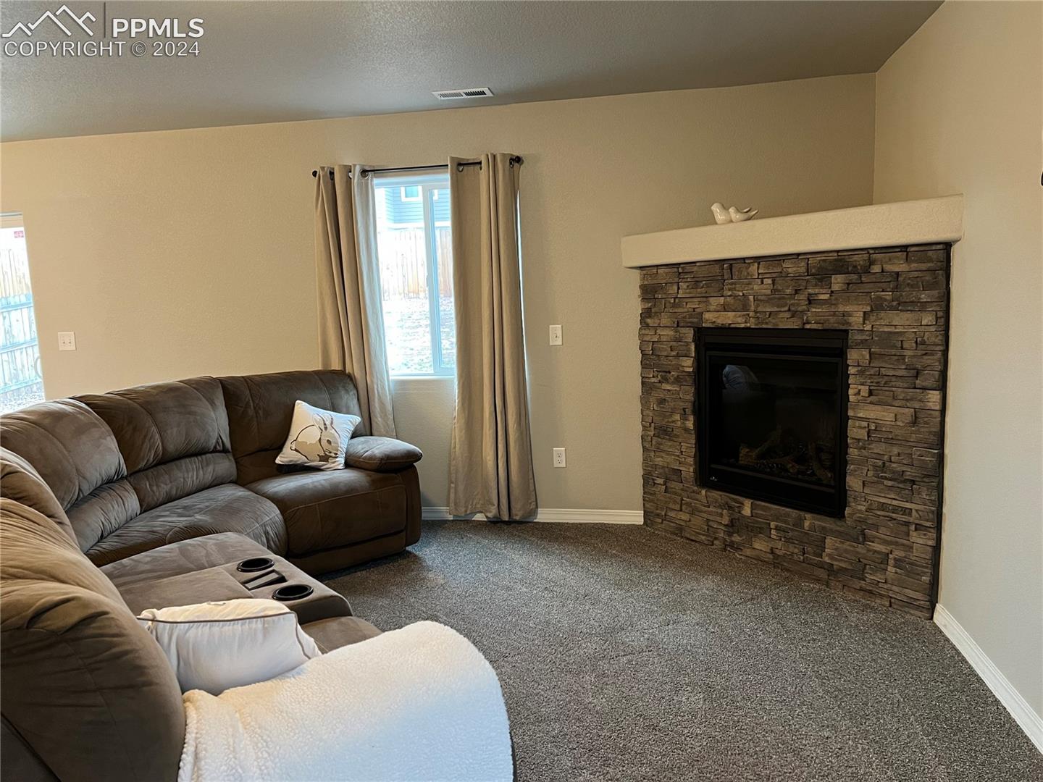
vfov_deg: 53.1
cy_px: 391
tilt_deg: -8.1
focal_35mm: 26
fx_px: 783
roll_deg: +2.8
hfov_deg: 67.3
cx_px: 522
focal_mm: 5.7
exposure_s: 1/60
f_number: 1.5
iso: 320
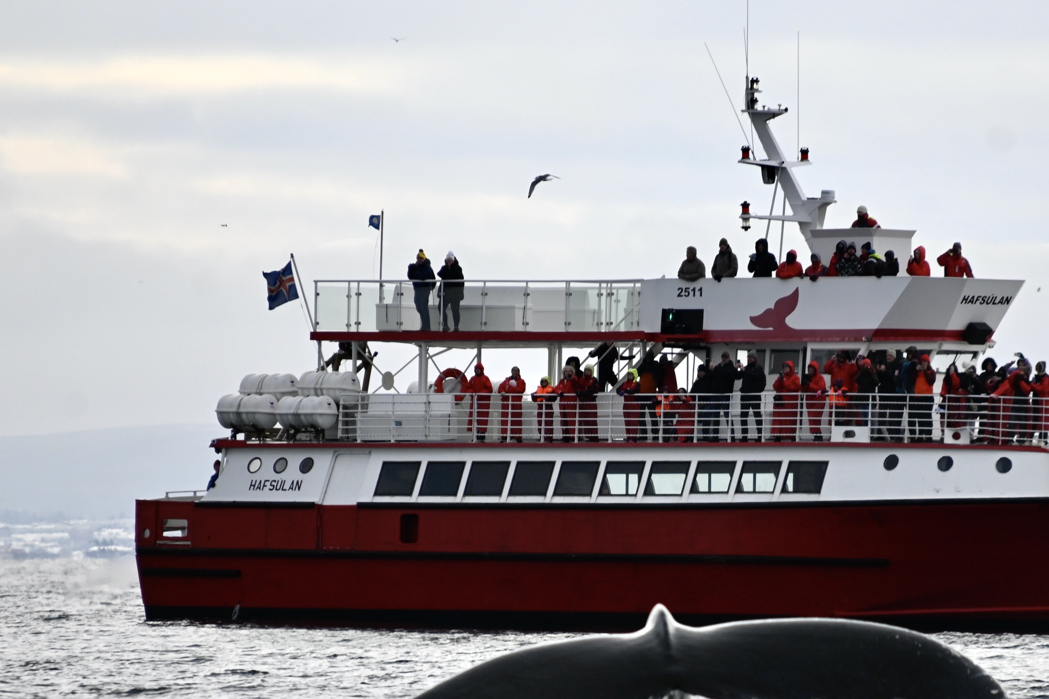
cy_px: 479
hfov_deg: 3.2
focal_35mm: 652
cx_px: 704
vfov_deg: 2.1
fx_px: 18997
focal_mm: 300
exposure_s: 1/1000
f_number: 6.3
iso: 360
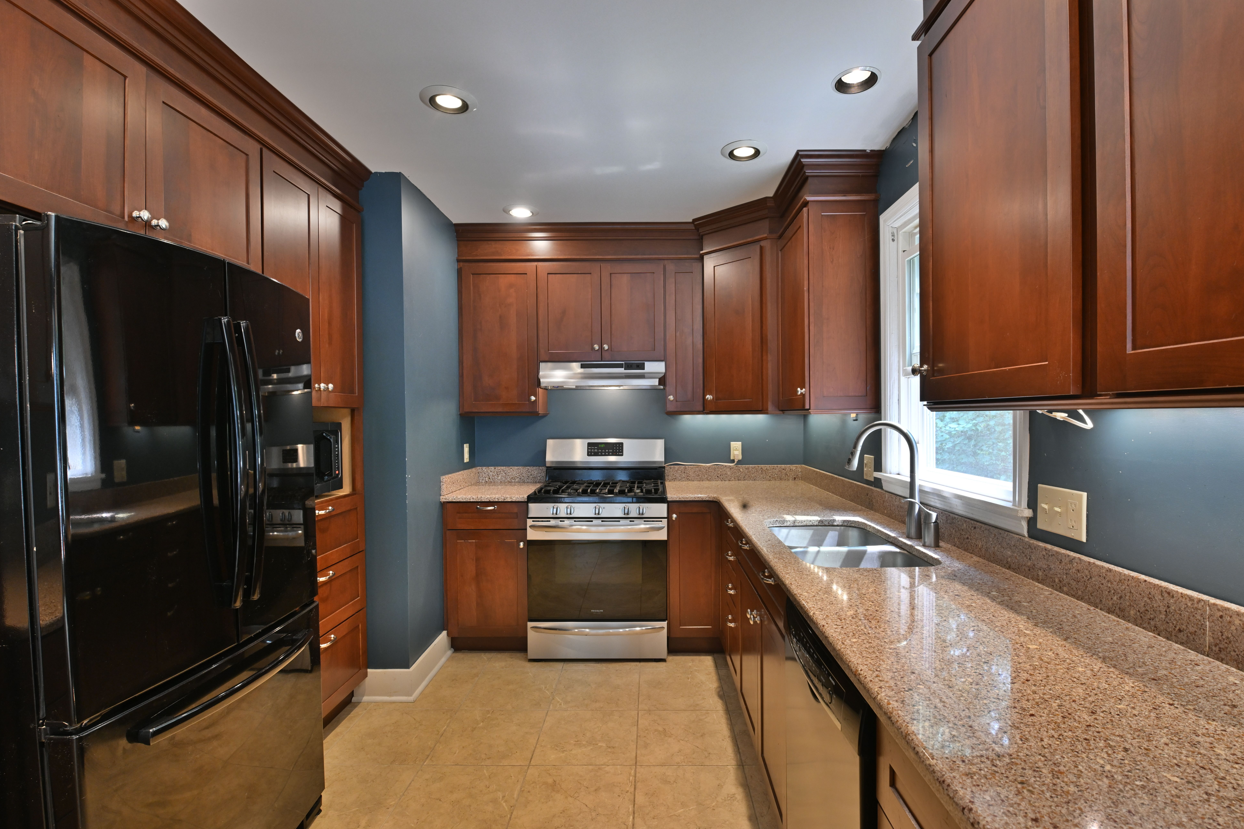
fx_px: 553
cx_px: 644
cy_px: 434
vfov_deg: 73.7
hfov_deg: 96.7
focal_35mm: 16
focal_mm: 15
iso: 1600
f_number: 8
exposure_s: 1/50
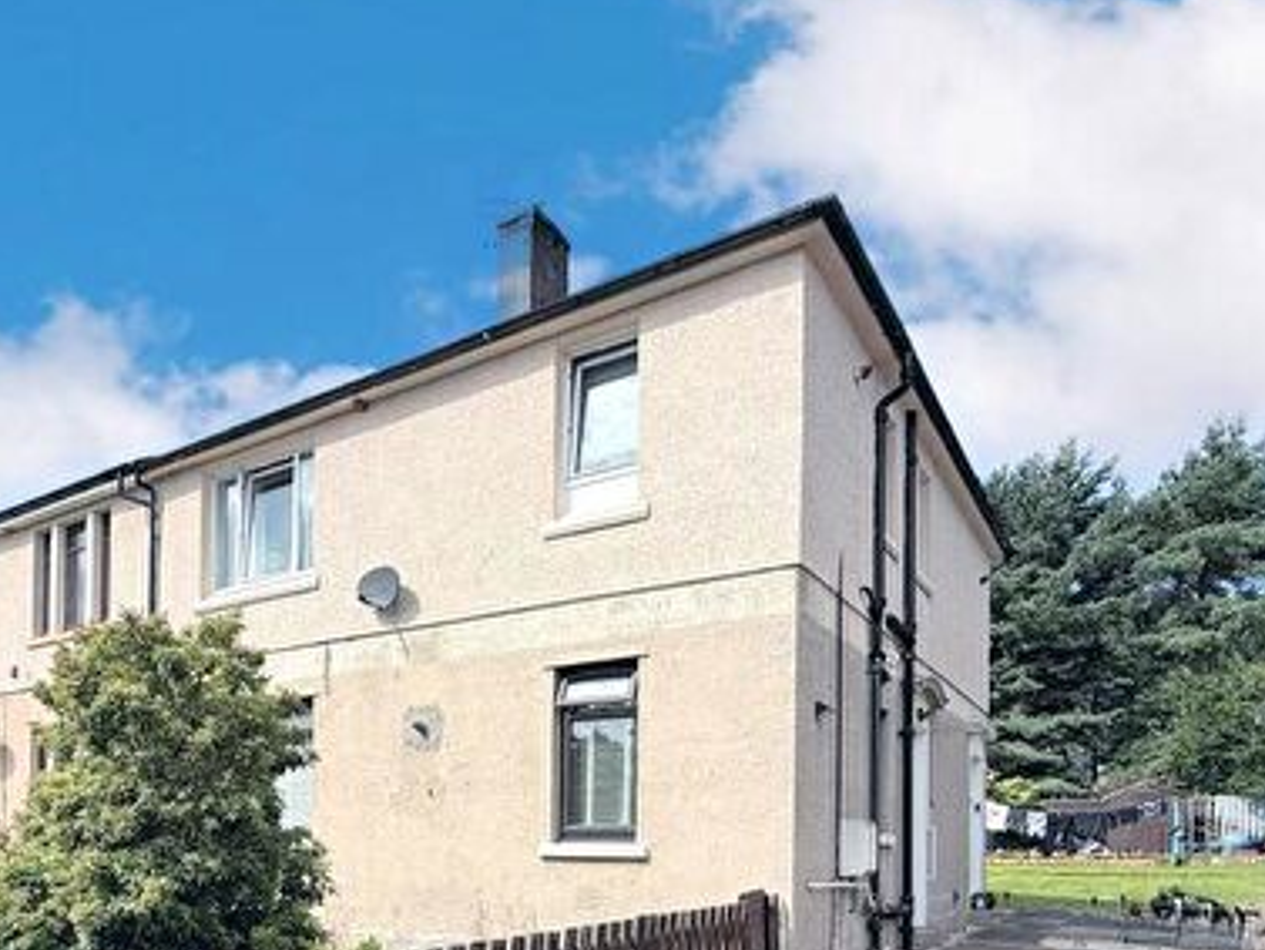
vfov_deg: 48.2
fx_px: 950
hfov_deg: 66.7
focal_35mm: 26
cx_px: 517
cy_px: 834
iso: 50
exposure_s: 1/2092
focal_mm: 2.22
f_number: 2.2
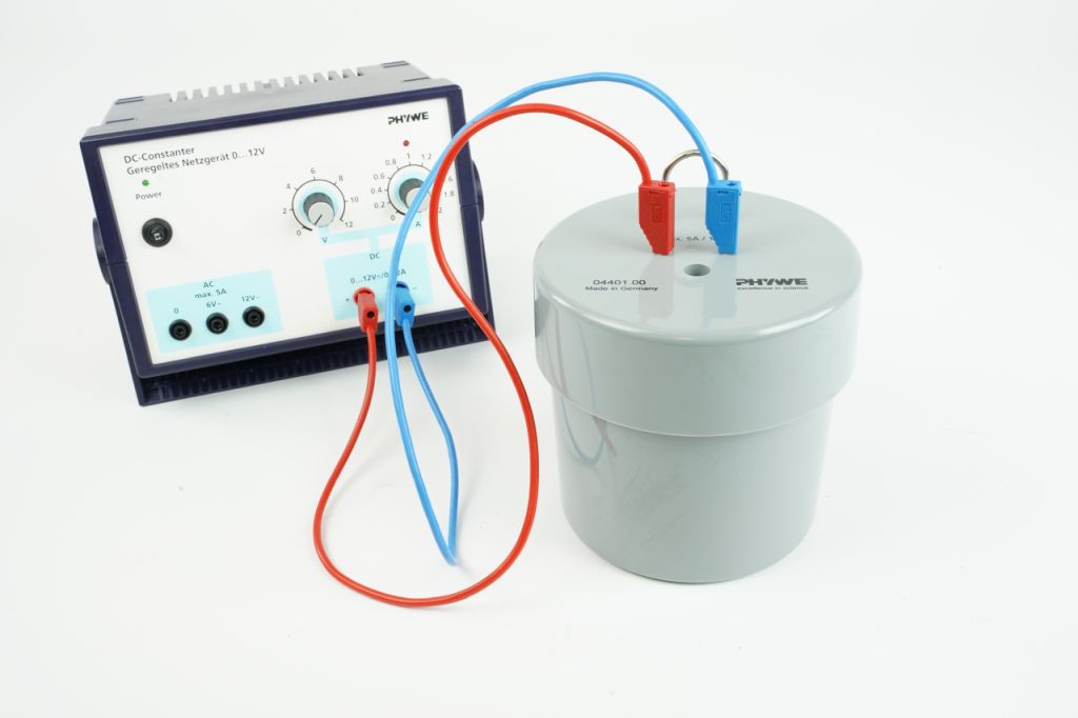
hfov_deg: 53.1
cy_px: 359
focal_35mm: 36
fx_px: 1078
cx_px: 539
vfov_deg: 36.8
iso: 1600
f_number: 20
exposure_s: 1/30
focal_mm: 36
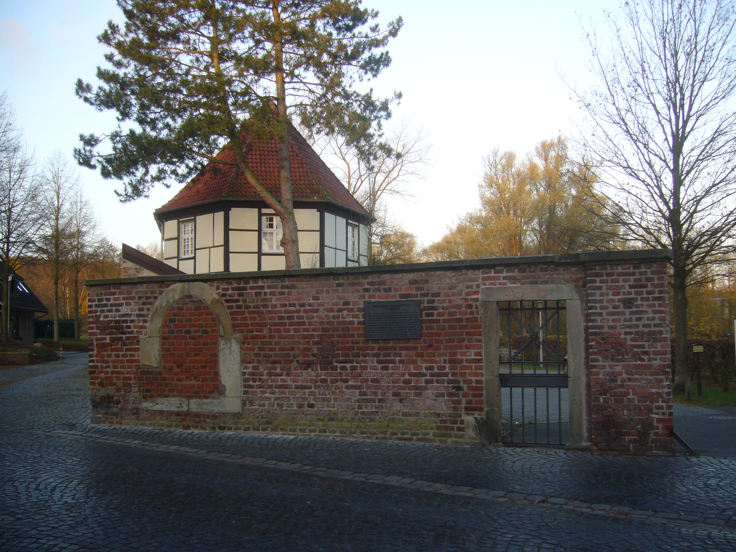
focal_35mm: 35
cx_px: 368
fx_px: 744
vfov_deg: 40.7
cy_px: 276
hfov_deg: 52.6
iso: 80
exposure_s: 1/80
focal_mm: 5.8
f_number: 2.8
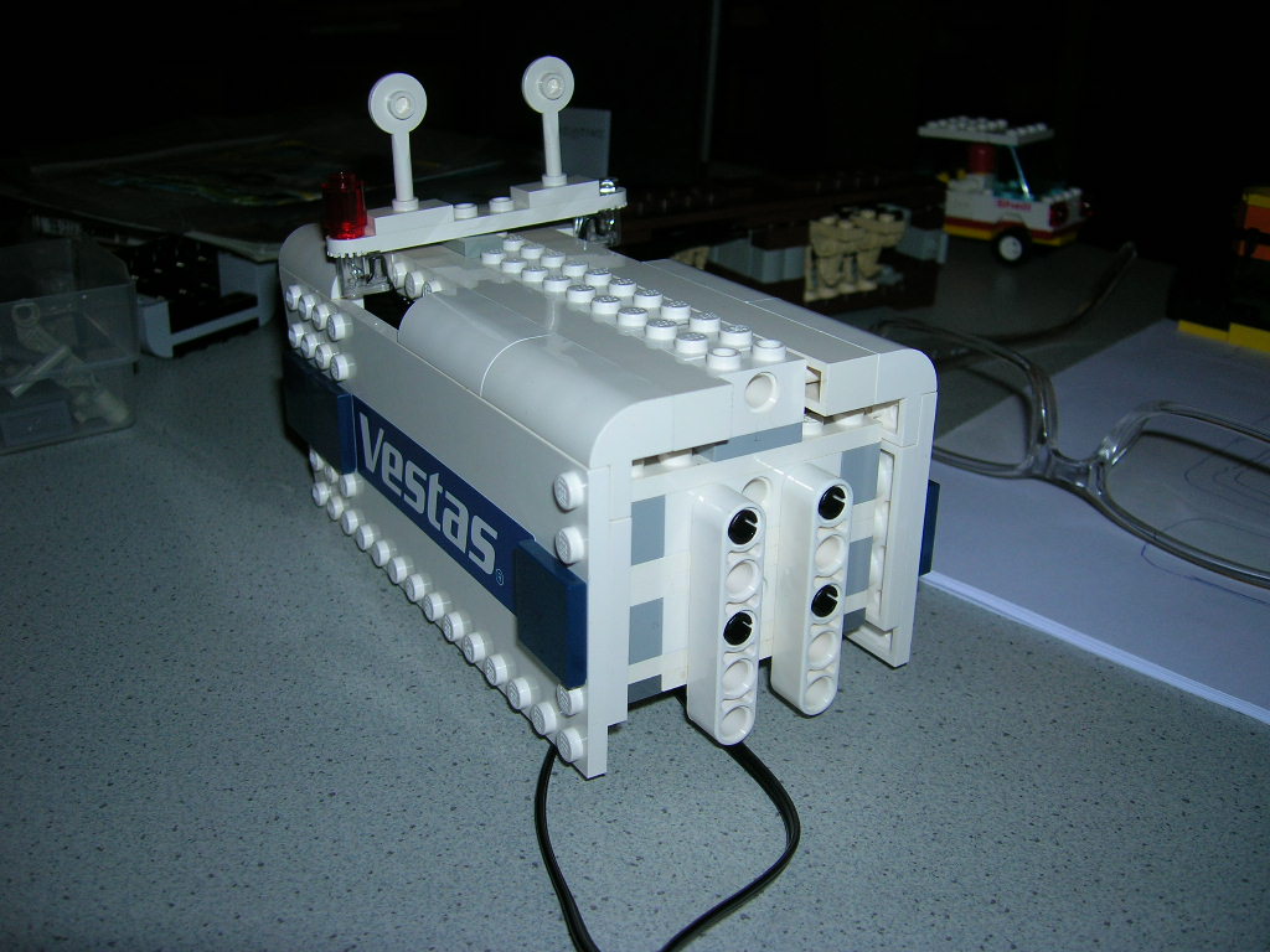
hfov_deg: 54.0
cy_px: 476
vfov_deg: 41.8
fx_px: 1247
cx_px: 635
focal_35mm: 34
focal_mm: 5.7
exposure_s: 1/60.1
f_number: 2.9
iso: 50
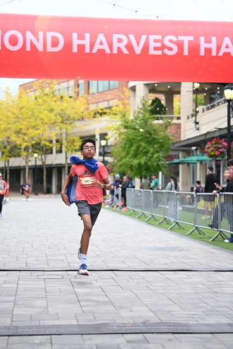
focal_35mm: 73
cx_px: 116
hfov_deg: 18.7
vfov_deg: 27.7
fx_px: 708
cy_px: 174
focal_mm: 73
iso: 640
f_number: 2.8
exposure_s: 1/2000
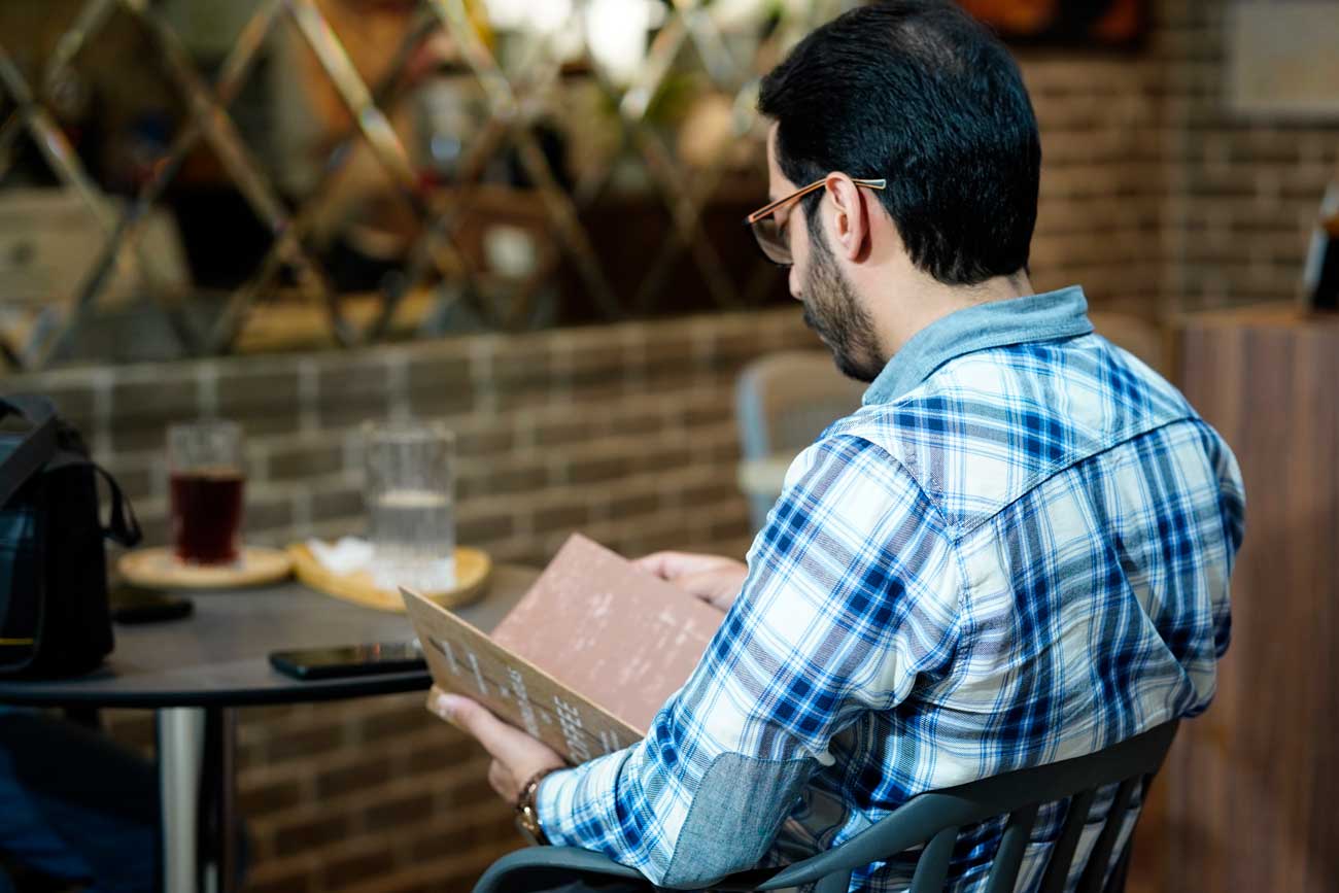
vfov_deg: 16.3
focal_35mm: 84
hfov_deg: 24.2
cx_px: 670
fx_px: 3124
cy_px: 446
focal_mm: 56
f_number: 1.8
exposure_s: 1/640
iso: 500
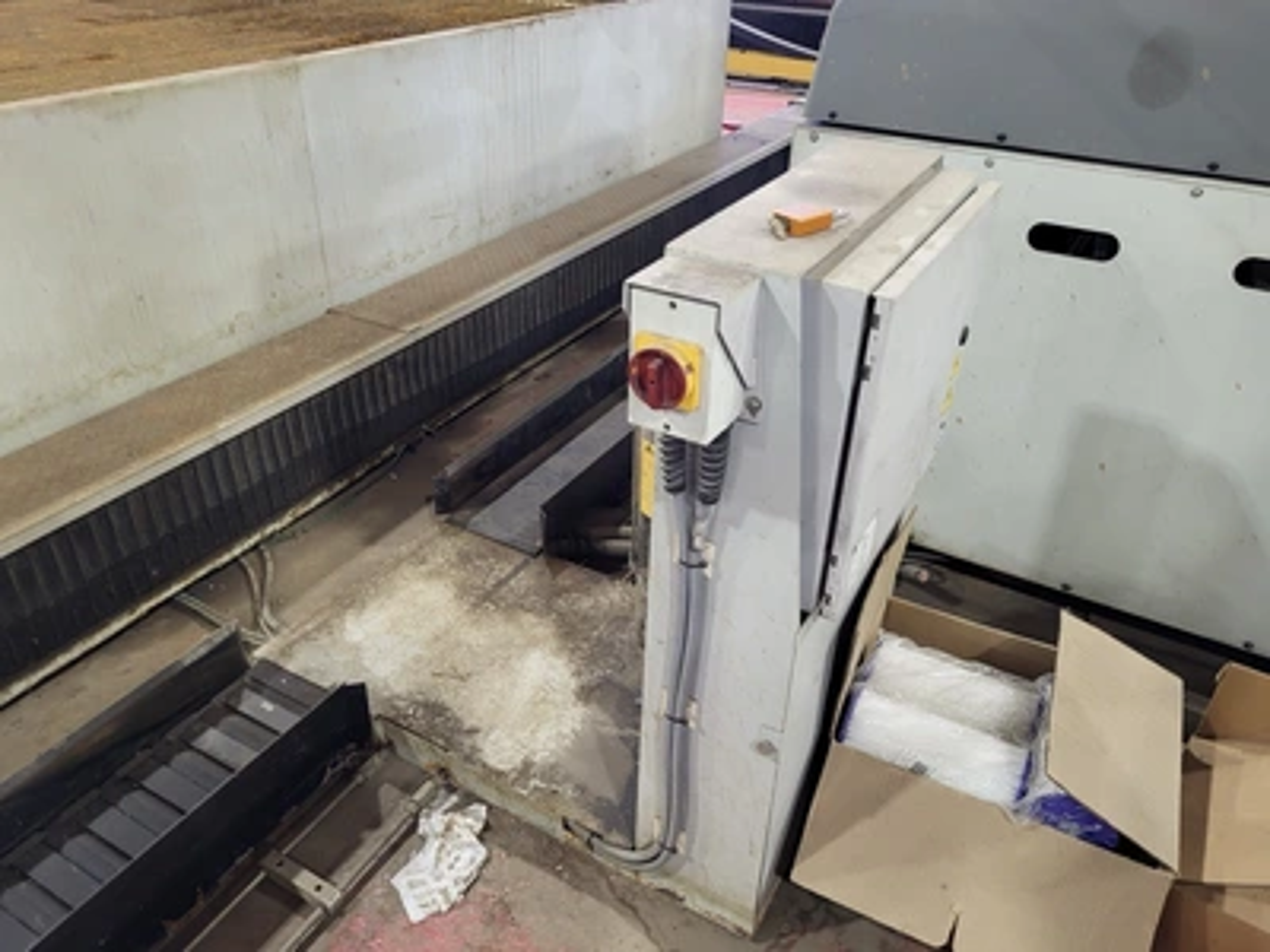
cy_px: 476
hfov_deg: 67.3
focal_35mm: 26
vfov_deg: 53.1
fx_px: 954
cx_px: 635
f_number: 1.8
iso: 200
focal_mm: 5.4
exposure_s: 1/40
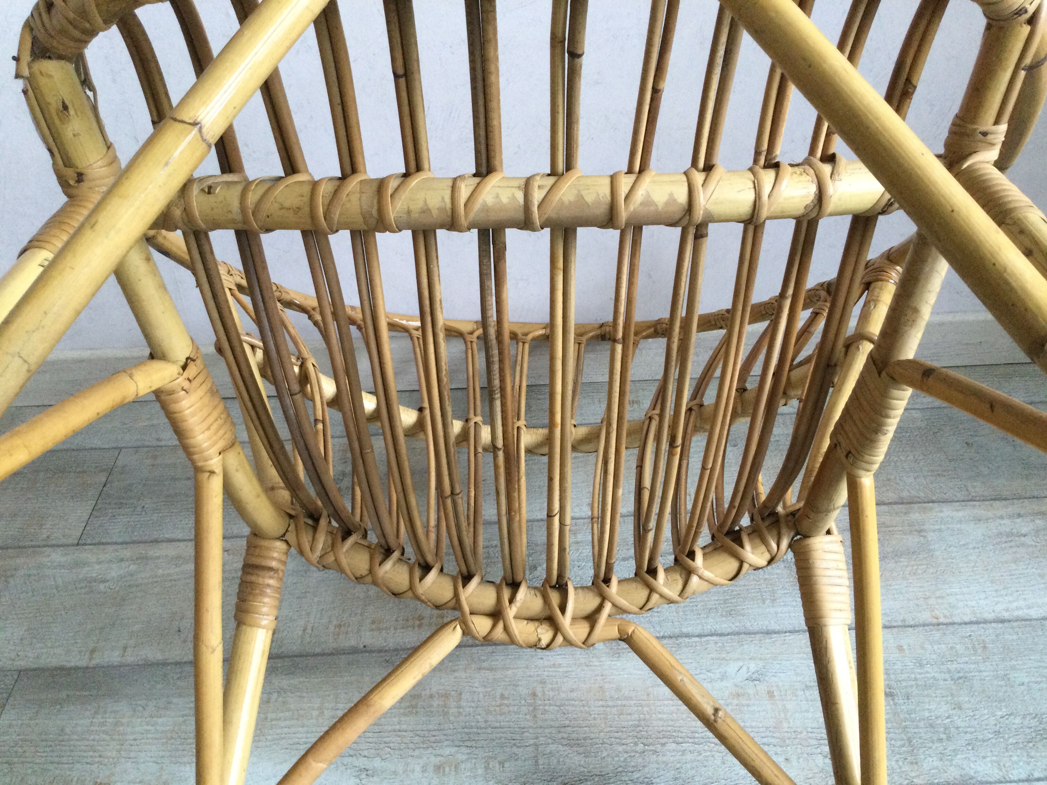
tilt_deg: -38.3
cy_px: 392
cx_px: 524
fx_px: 938
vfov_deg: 45.4
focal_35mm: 31
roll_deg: +1.3
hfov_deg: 58.4
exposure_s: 1/33
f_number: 2.4
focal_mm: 3.3
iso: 200
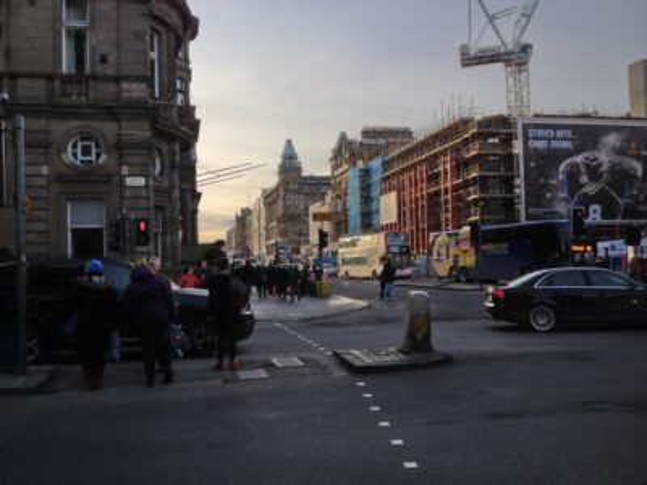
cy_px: 242
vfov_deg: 40.7
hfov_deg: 52.6
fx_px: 654
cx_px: 324
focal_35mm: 35
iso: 50
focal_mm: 4.28
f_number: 2.4
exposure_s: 1/464
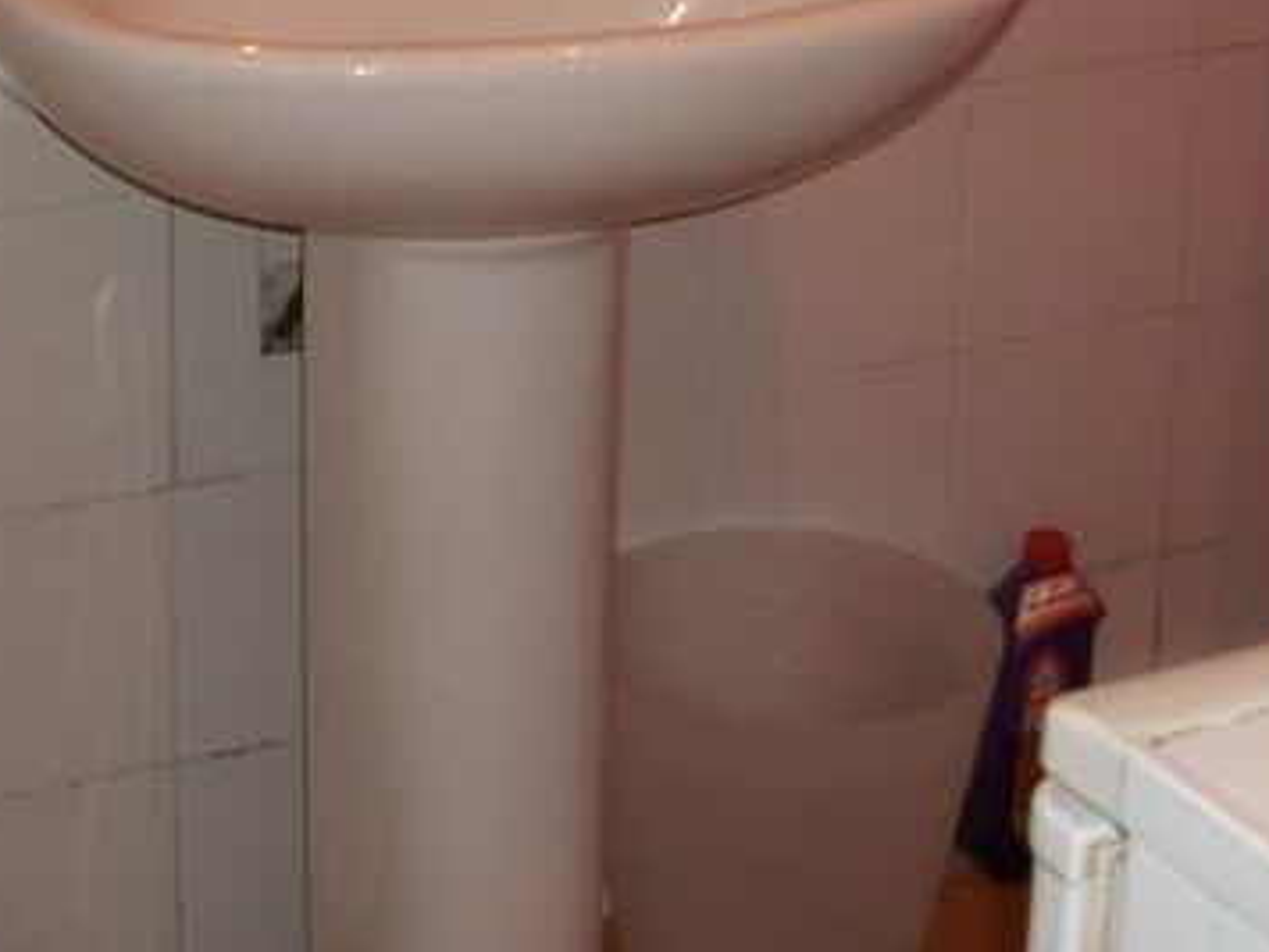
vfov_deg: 16.4
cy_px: -157
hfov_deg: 22.5
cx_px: 588
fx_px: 3189
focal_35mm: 87
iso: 125
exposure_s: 1/40
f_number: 2.9
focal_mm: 5.7
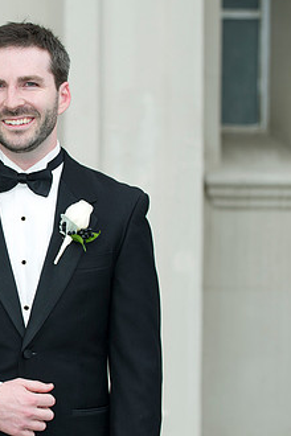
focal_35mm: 167
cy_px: 236
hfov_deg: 8.1
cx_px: -58
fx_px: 2025
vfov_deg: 12.3
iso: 200
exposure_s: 1/125
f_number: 4
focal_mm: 95
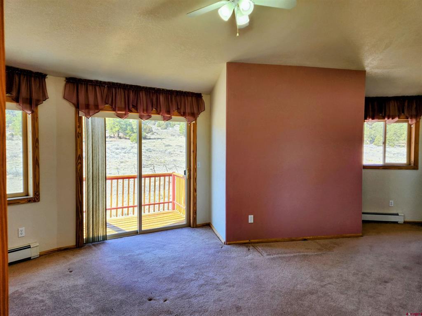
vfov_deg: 58.8
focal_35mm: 23
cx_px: 211
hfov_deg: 74.0
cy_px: 158
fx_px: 280
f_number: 1.8
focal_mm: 5.4
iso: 64
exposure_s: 1/180
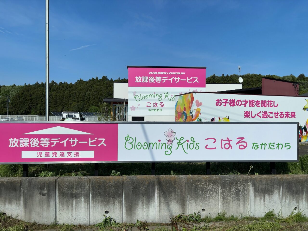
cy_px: 116
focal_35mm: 26
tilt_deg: +0.8
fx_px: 231
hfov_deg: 67.3
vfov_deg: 53.1
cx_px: 154
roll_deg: -0.8
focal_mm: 5.96
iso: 50
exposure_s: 1/7692
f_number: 1.6
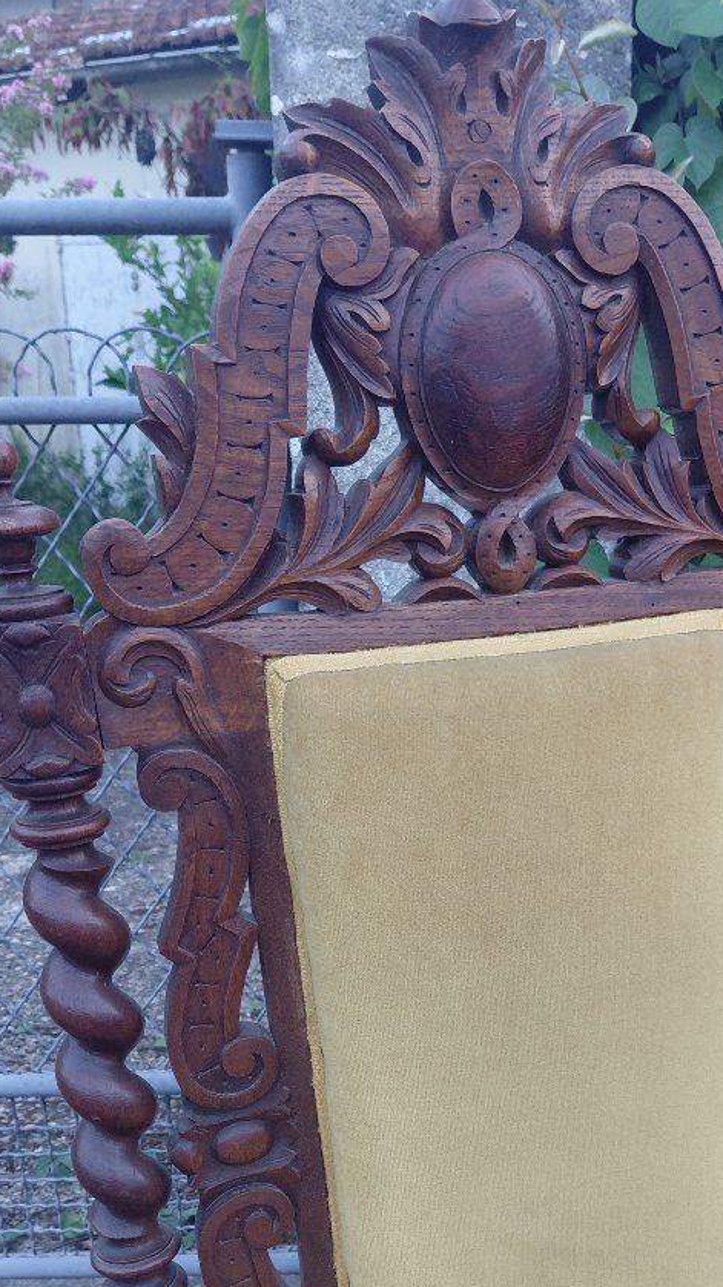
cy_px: 822
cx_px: 511
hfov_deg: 30.1
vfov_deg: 51.0
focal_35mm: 39
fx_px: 1330
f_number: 1.8
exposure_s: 1/60
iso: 320
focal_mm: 4.69
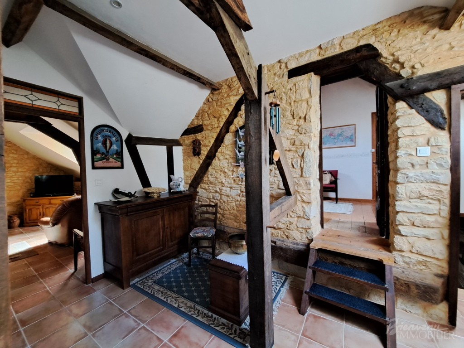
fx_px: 174
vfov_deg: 89.9
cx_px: 232
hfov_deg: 106.2
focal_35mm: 13
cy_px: 174
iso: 200
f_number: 2.2
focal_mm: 1.74
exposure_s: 1/25
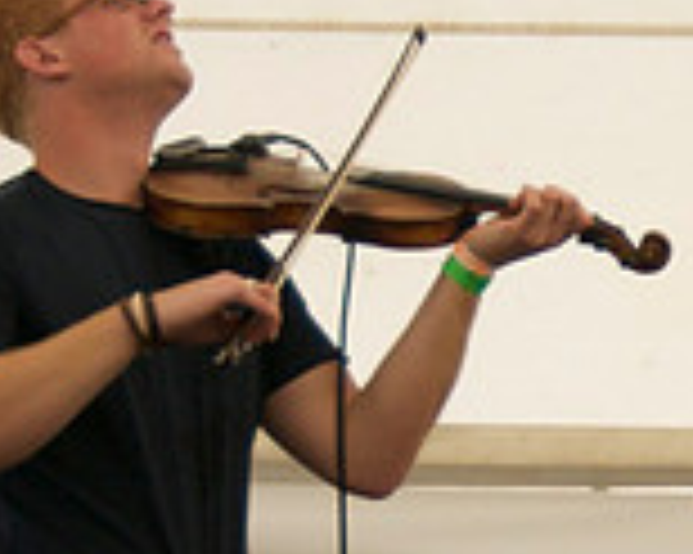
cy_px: 595
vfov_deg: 6.4
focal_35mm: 239
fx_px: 4894
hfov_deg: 7.9
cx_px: 1040
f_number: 4.5
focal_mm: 45
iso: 400
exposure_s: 1/500
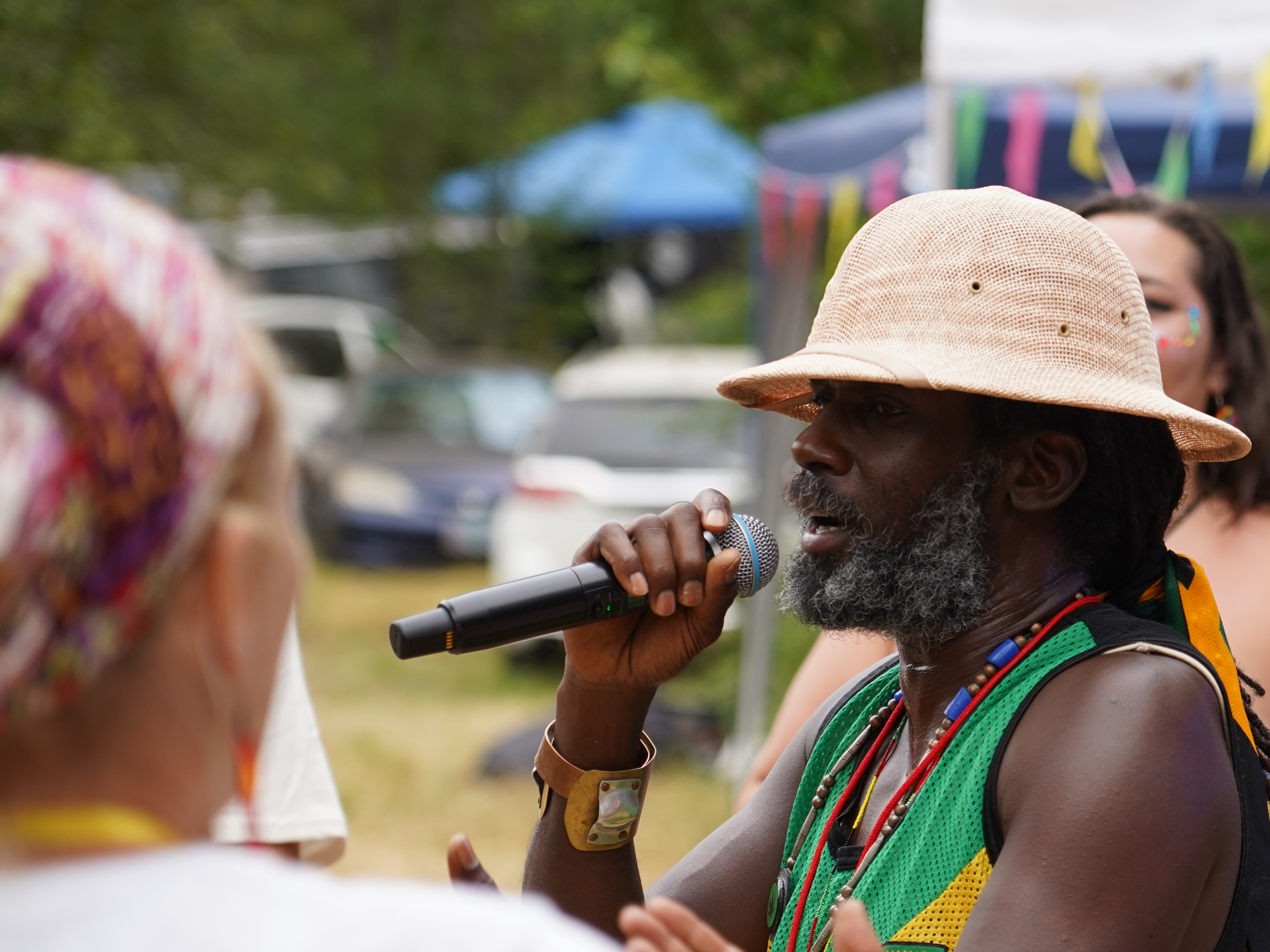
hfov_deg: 11.0
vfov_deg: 8.2
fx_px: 6604
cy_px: 640
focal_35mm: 180
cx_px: 989
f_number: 4
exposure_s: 1/160
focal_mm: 105
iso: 320
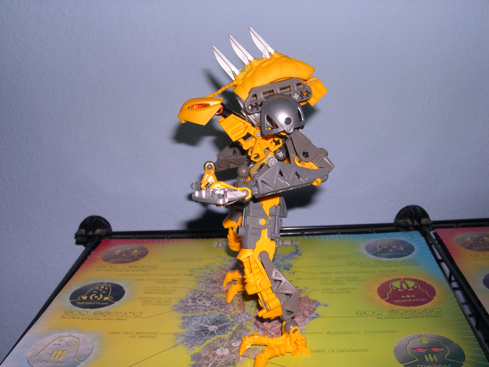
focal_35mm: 38
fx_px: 537
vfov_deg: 37.7
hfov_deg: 49.0
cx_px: 244
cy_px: 184
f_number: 7.6
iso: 100
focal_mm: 8
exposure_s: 1/60
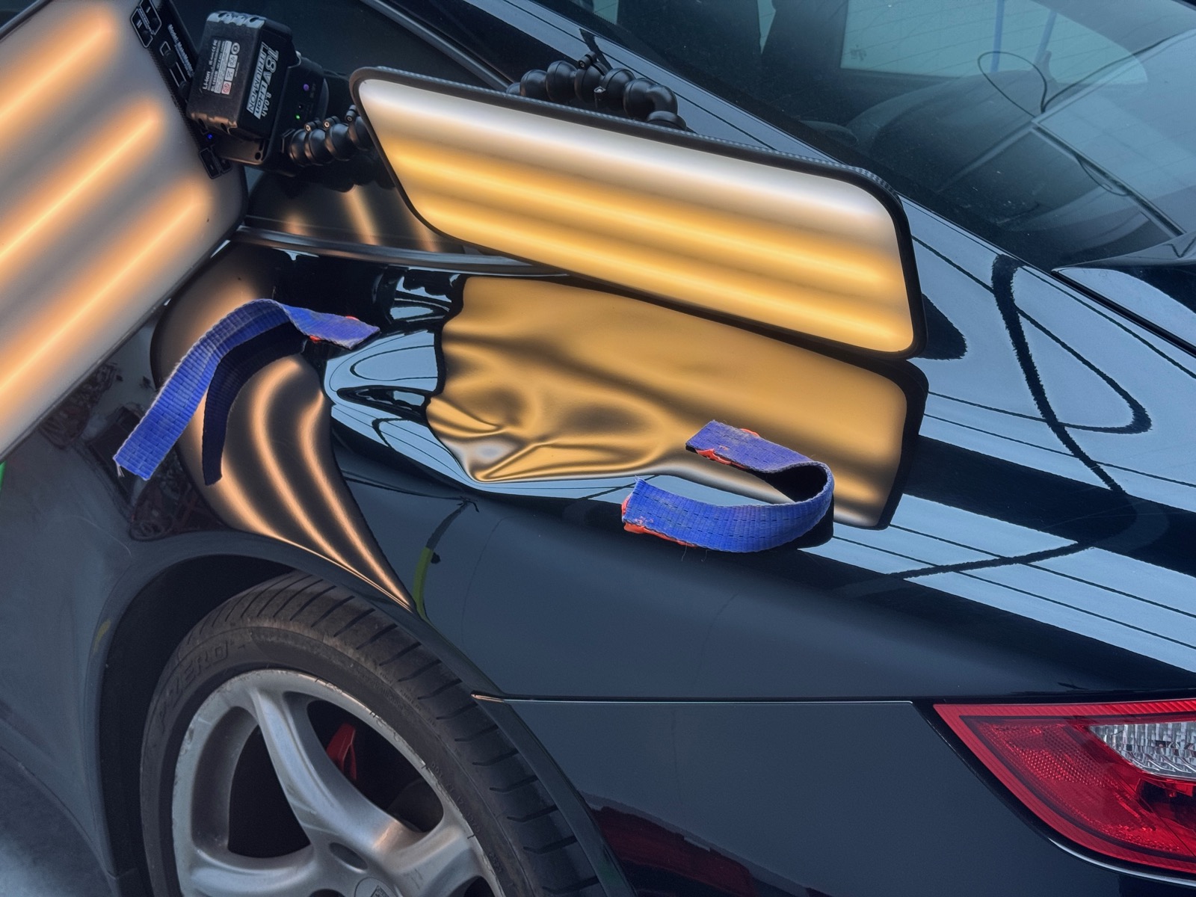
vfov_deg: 30.3
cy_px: 448
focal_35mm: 48
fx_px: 1658
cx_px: 598
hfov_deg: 39.7
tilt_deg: -20.8
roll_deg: +0.0
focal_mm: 6.76
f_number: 1.78
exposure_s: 1/249
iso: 64
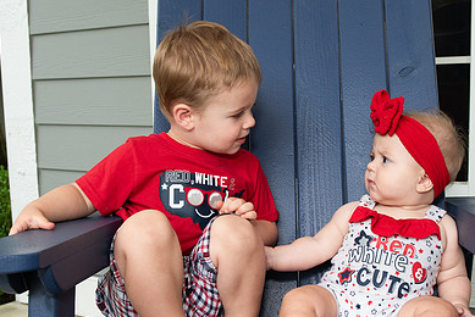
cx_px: 262
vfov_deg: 23.7
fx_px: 753
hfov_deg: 35.0
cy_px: 204
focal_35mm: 57
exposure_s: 1/100
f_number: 5.6
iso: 400
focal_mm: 28
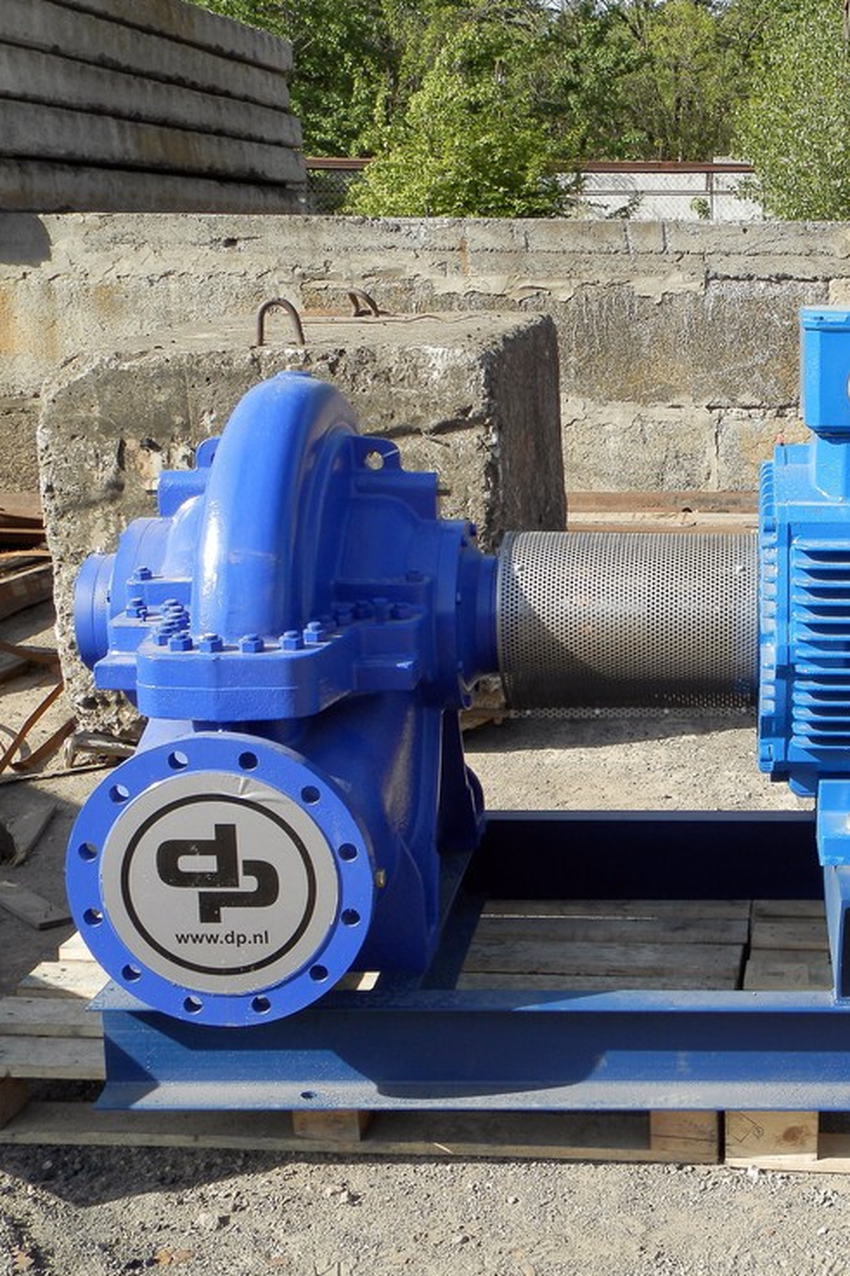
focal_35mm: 48
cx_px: 762
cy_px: 646
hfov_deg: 27.1
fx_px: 1701
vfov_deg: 41.1
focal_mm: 6.1
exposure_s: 1/400
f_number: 3.3
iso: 80
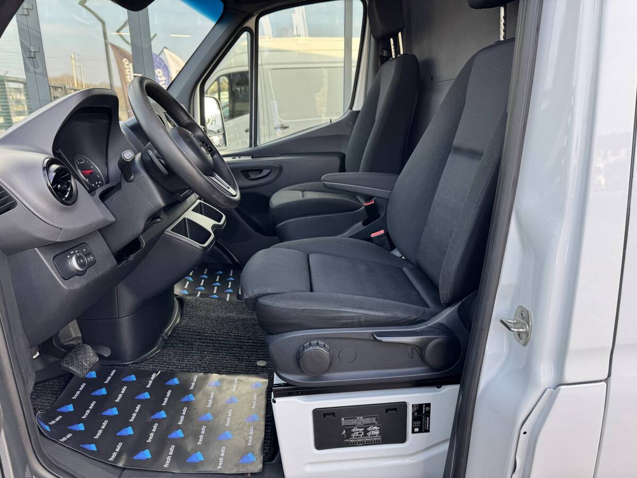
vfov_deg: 56.8
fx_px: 442
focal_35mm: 24
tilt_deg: -15.6
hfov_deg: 71.6
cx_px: 318
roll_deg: +0.0
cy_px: 239
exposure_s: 1/137
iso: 64
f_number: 1.78
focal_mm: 6.76
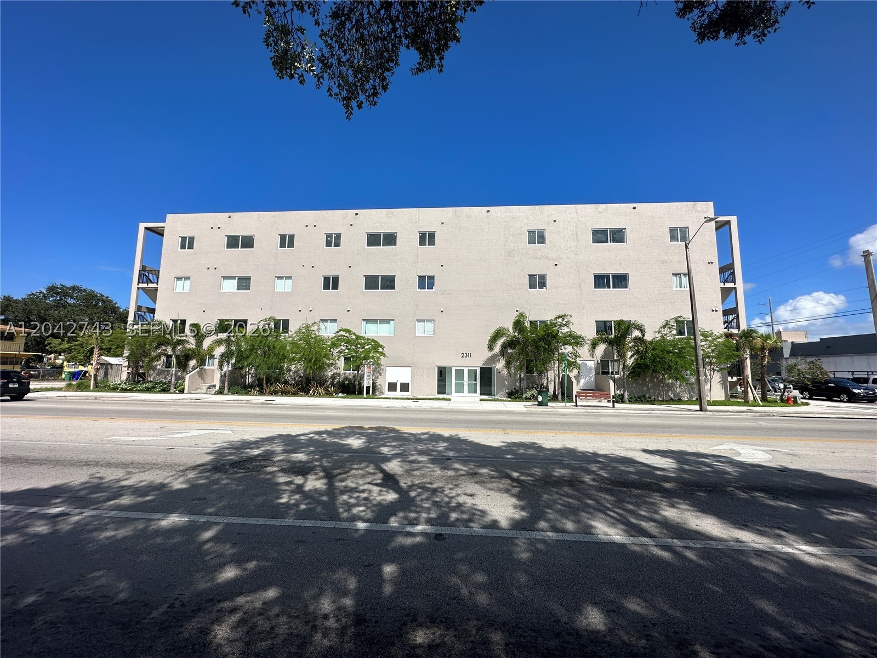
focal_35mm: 14
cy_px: 329
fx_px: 355
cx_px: 438
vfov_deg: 85.7
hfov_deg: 102.1
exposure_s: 1/5051
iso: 50
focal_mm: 2.22
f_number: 2.2
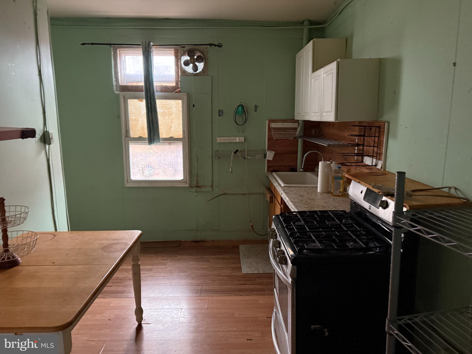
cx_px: 236
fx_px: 327
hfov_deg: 71.6
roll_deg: +0.6
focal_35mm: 24
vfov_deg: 56.8
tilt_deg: -10.4
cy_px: 177
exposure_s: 1/40
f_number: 1.78
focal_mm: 6.76
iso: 1000
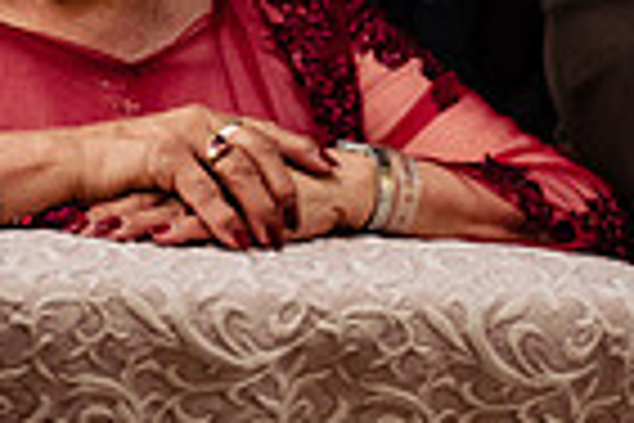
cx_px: 367
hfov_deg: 5.8
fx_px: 6234
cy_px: 24
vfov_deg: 3.9
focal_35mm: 354
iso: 800
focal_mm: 70
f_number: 2.8
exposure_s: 1/200
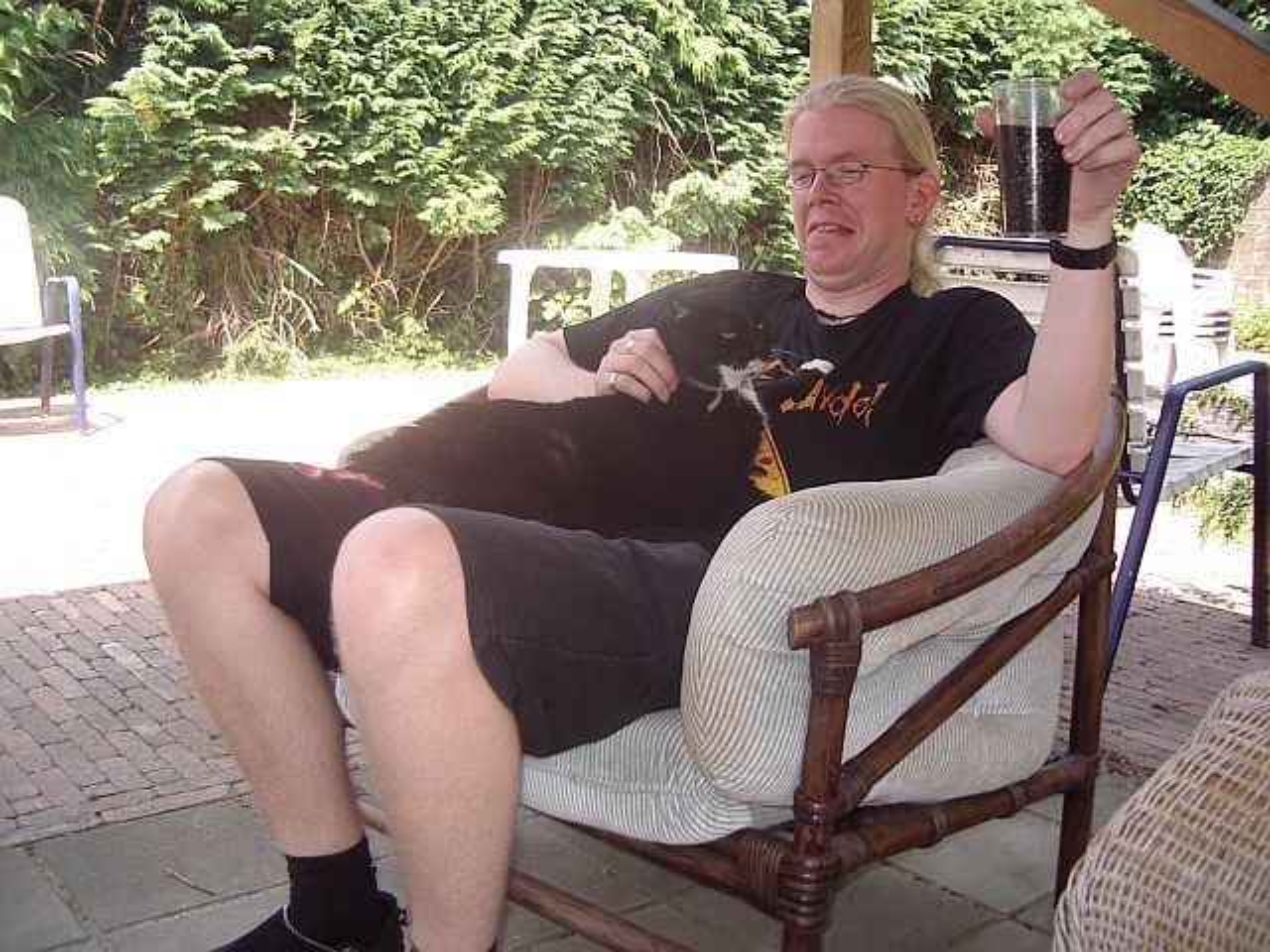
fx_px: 1394
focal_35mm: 38
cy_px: 476
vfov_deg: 37.7
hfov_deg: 49.0
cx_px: 635
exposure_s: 1/160
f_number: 2.6
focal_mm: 5.8
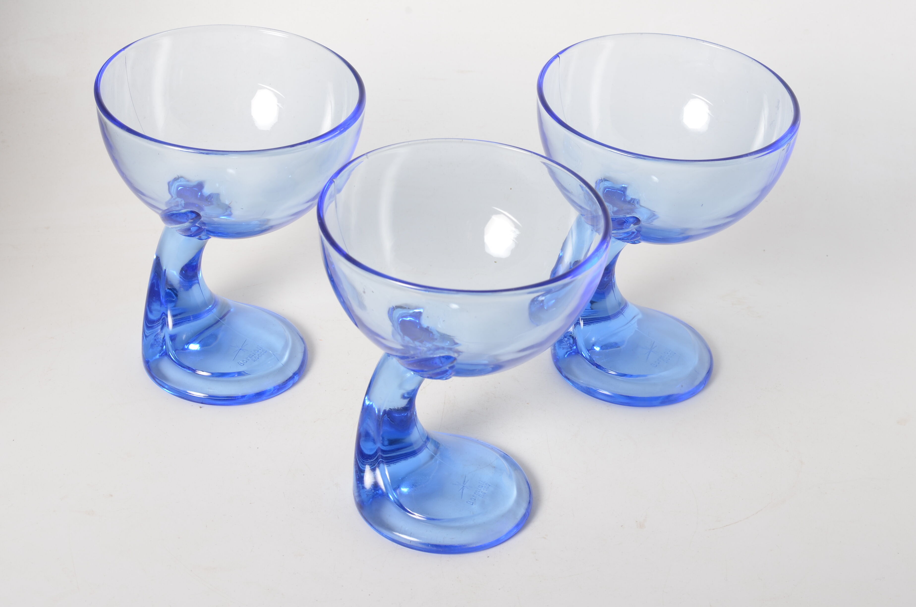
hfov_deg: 27.0
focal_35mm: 75
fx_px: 1904
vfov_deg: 18.1
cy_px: 304
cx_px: 458
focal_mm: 50
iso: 100
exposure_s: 1/125
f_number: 11
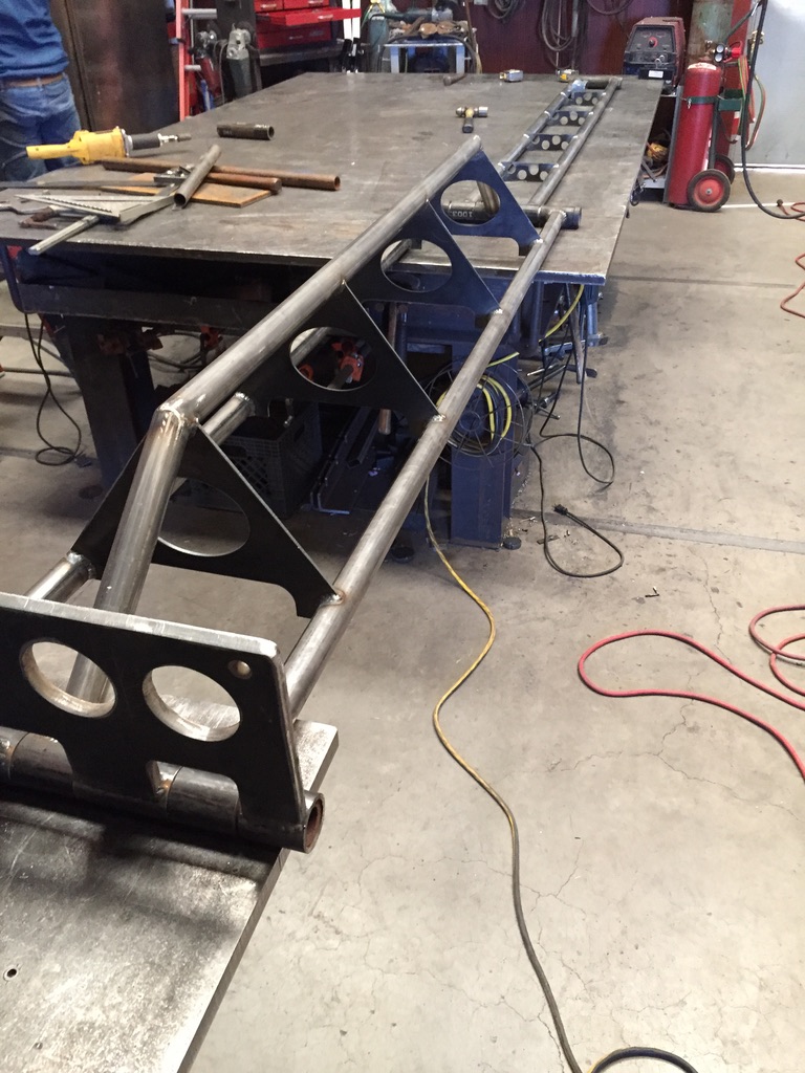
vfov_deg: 61.7
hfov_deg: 48.2
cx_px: 402
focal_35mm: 29
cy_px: 536
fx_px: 899
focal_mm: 4.15
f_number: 2.2
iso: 250
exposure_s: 1/30
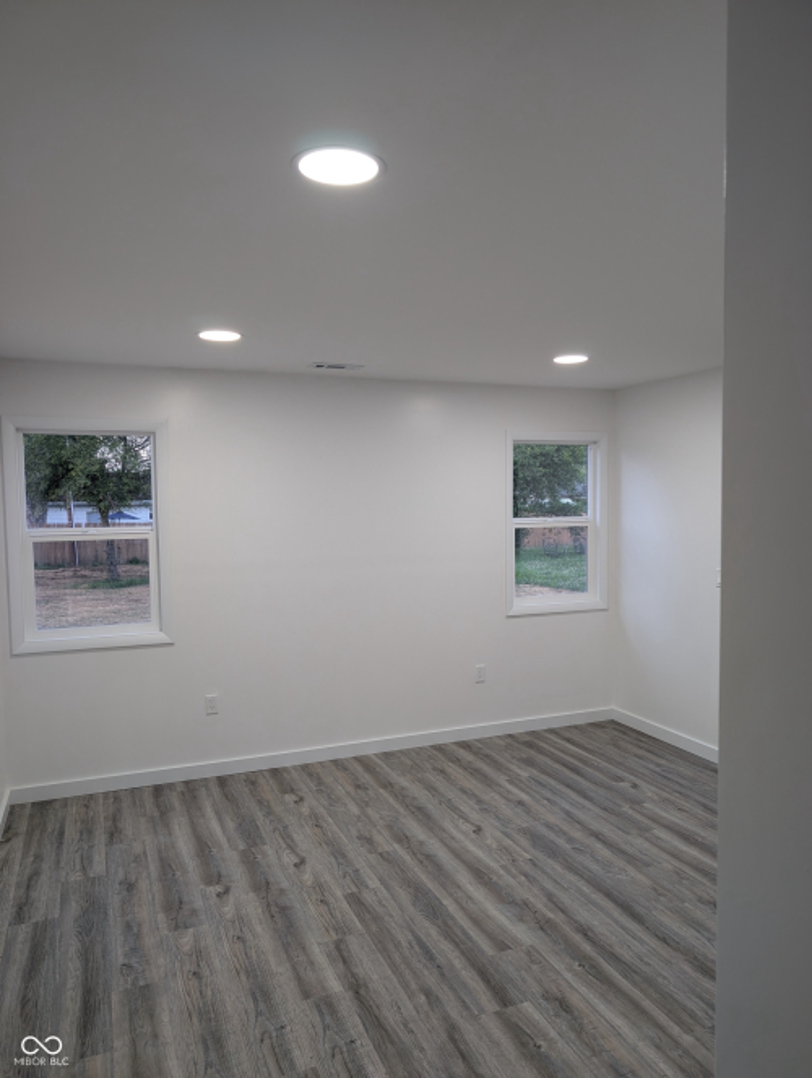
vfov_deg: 71.5
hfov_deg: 56.9
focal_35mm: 24
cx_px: 406
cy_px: 539
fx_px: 749
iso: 97
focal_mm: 6.9
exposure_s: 1/87.1
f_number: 1.68
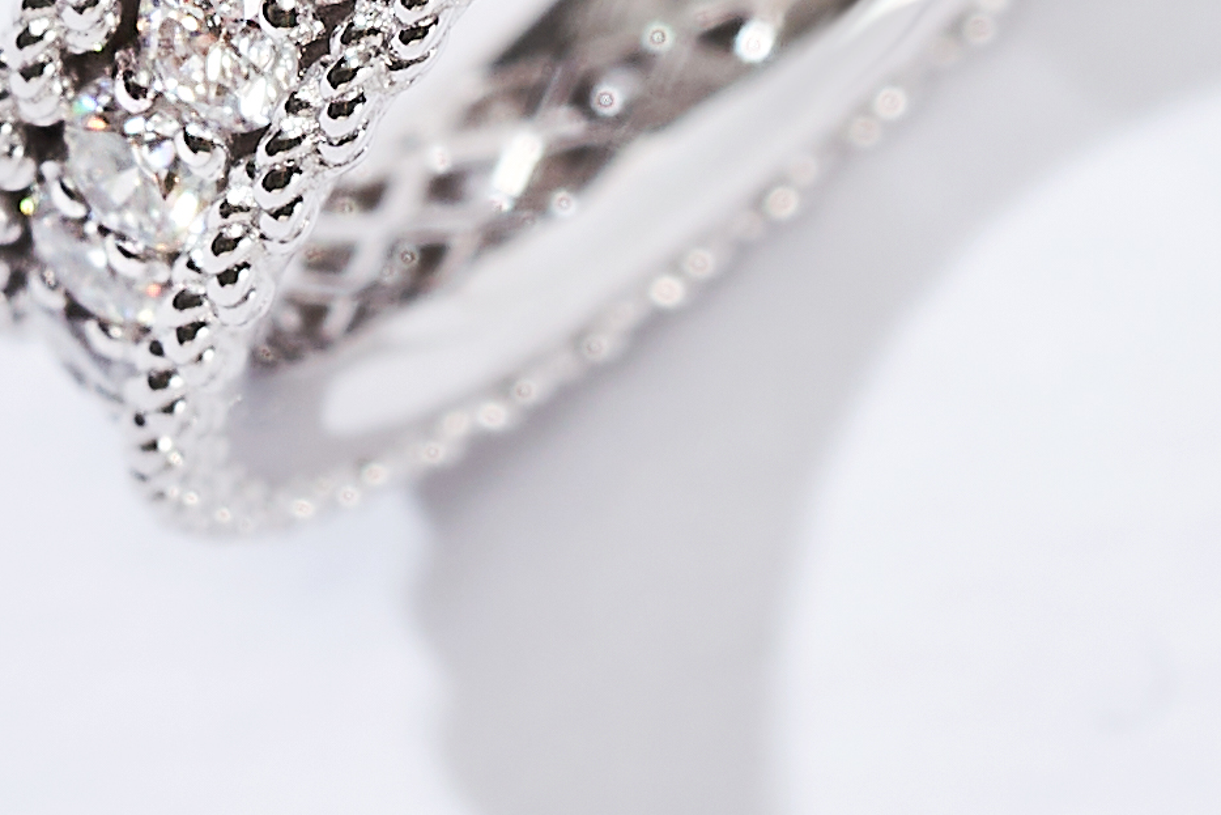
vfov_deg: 1.5
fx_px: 30595
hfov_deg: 2.3
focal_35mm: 902
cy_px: -264
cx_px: 727
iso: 50
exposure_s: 1/160
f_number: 10
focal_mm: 90
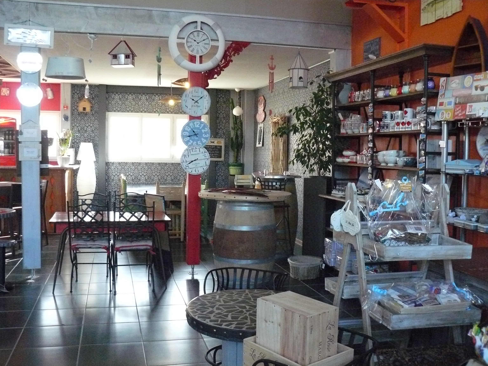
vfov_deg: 39.7
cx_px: 244
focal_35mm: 36
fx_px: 508
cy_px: 183
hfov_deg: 51.4
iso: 800
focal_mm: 6
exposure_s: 1/100
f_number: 2.8
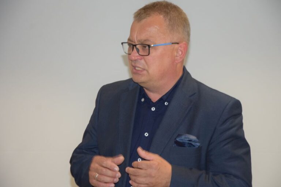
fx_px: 1054
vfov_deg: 10.2
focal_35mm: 135
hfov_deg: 15.2
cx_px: 140
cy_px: 94
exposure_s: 1/60
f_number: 5.6
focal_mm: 90
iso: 1800
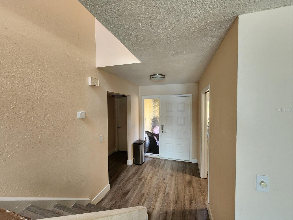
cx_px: 146
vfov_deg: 89.9
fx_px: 110
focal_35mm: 13
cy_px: 110
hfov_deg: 106.2
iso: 400
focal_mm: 2.2
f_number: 2.2
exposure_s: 1/60
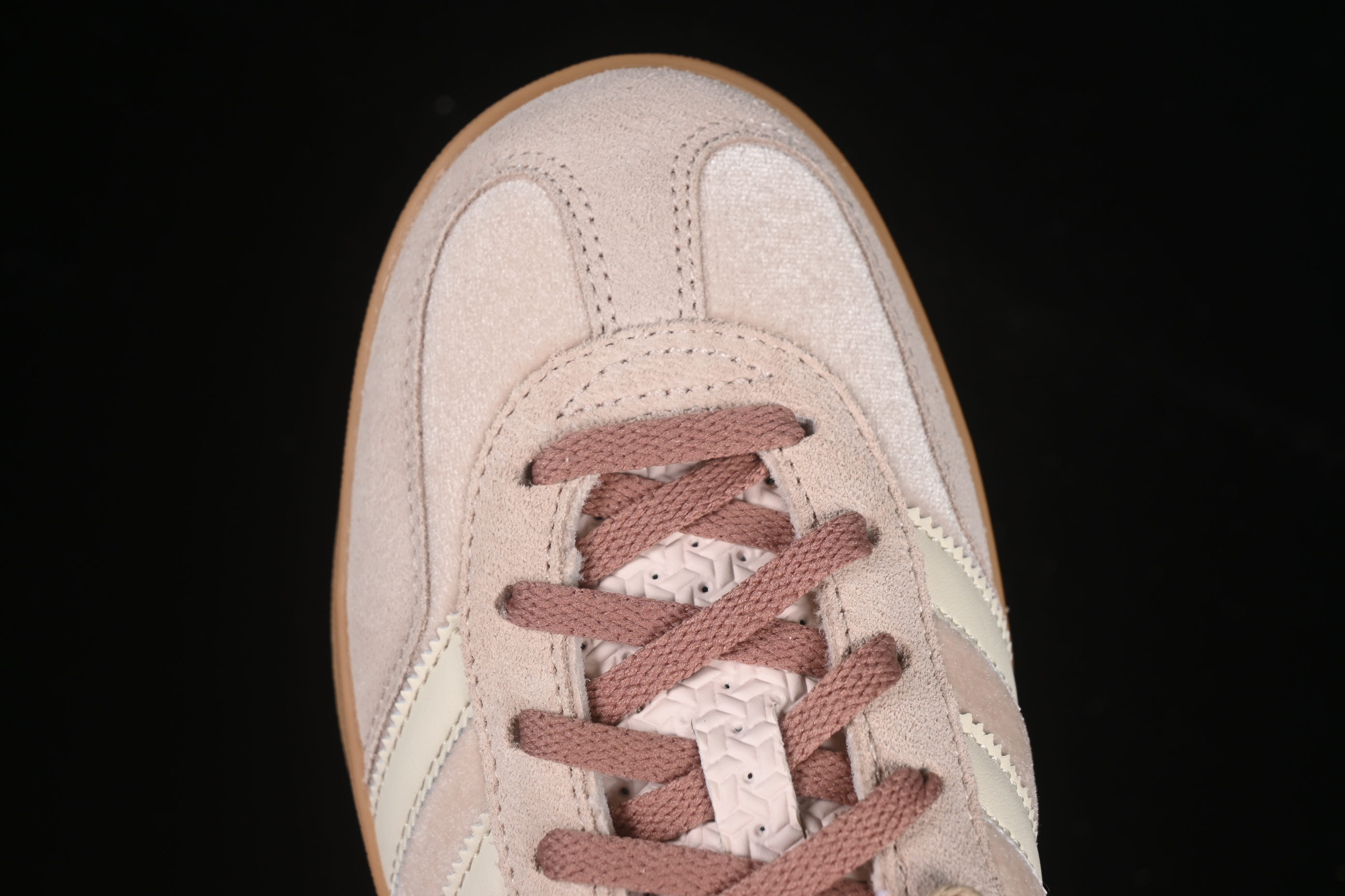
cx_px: 672
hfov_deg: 27.0
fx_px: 2802
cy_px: 448
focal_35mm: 75
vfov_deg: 18.2
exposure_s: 1/80
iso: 160
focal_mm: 50
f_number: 7.1
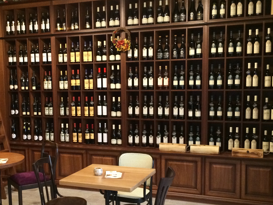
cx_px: 93
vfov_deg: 30.2
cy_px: 120
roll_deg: +1.8
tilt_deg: -8.5
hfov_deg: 39.2
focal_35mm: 48
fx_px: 379
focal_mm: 4.15
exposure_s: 1/30
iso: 320
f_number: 2.2
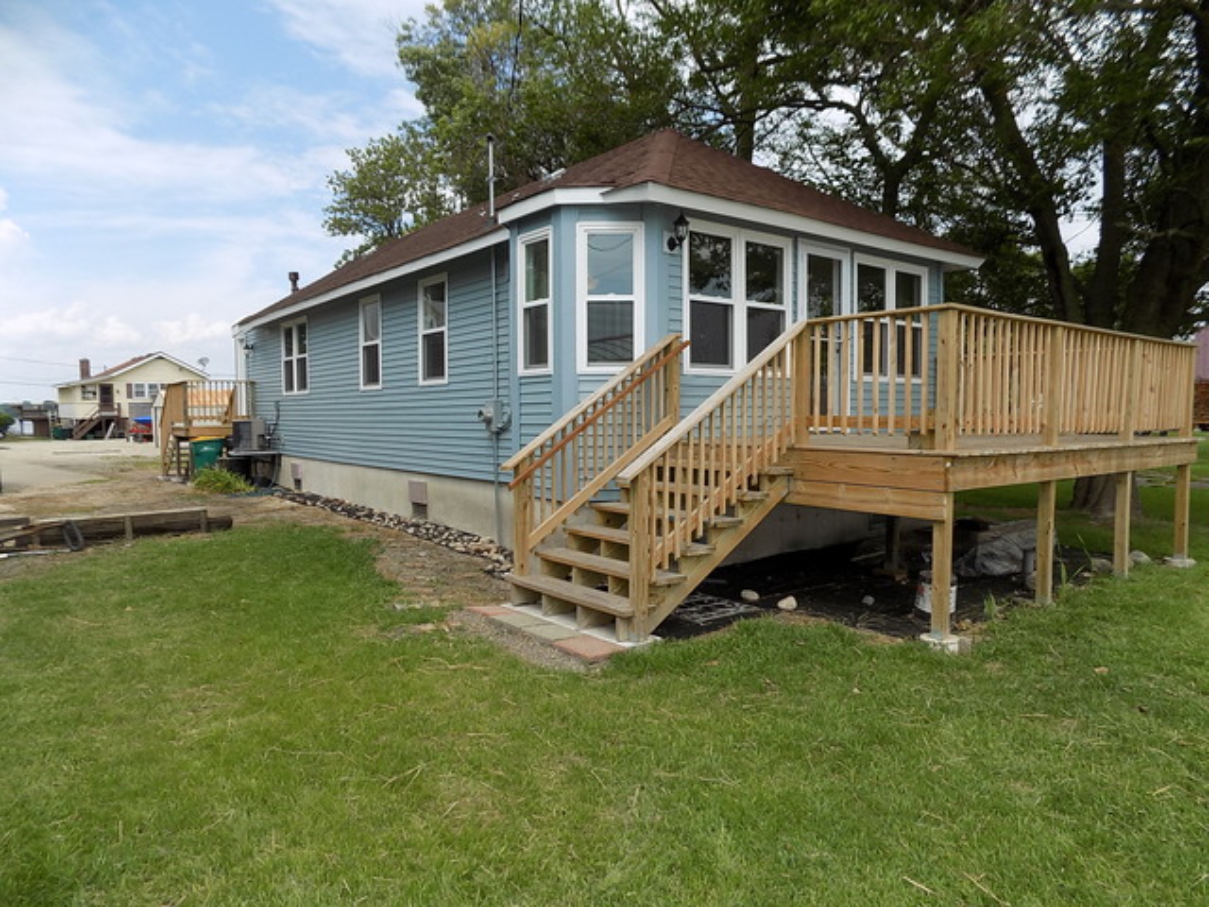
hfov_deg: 73.9
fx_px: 803
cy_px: 454
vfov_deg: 58.9
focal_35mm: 23
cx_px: 604
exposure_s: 1/800
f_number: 3.1
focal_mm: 4
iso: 80
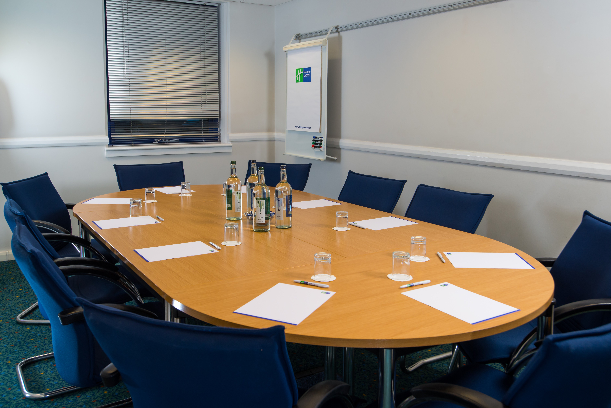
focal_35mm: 32
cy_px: 204
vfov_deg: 41.1
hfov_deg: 58.7
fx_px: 543
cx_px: 306
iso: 640
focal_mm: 32
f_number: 10
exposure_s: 1/50
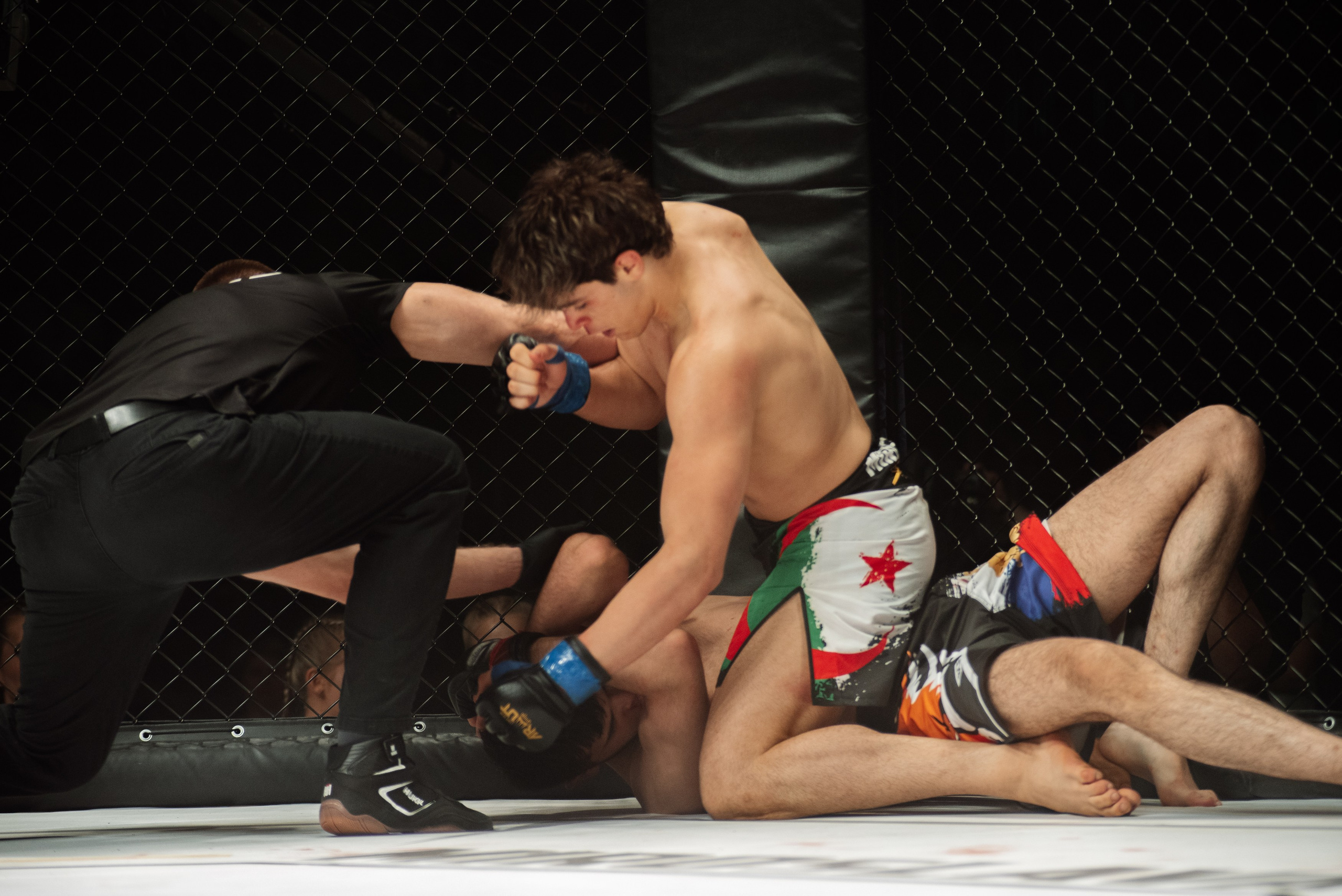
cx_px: 671
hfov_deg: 17.3
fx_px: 4400
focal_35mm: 118
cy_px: 448
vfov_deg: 11.6
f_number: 4
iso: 2000
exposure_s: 1/640
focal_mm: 116
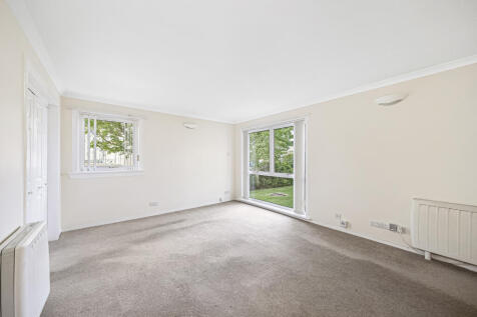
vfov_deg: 85.4
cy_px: 158
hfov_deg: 108.3
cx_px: 238
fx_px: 172
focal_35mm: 13
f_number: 5.6
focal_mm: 8.4
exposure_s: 1/100
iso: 640
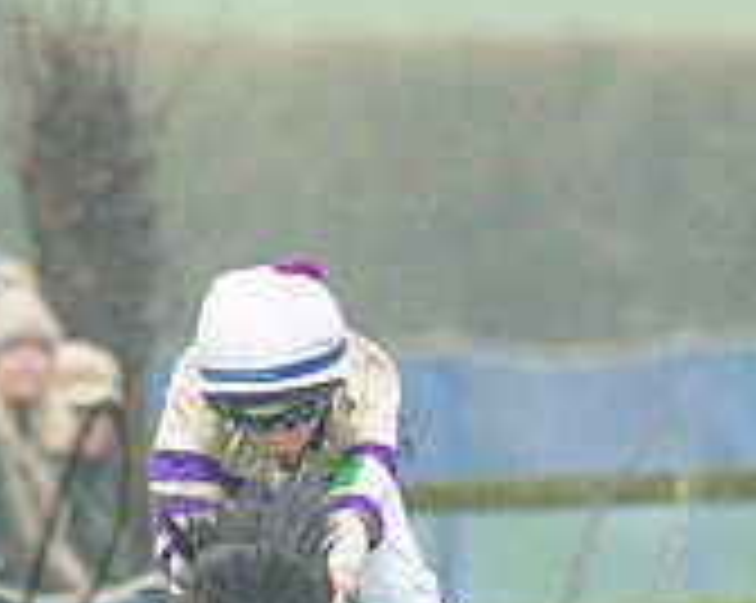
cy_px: 835
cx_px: 31
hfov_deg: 0.6
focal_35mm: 3258
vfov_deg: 0.5
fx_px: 72812
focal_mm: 400
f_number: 5
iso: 800
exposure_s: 1/1250
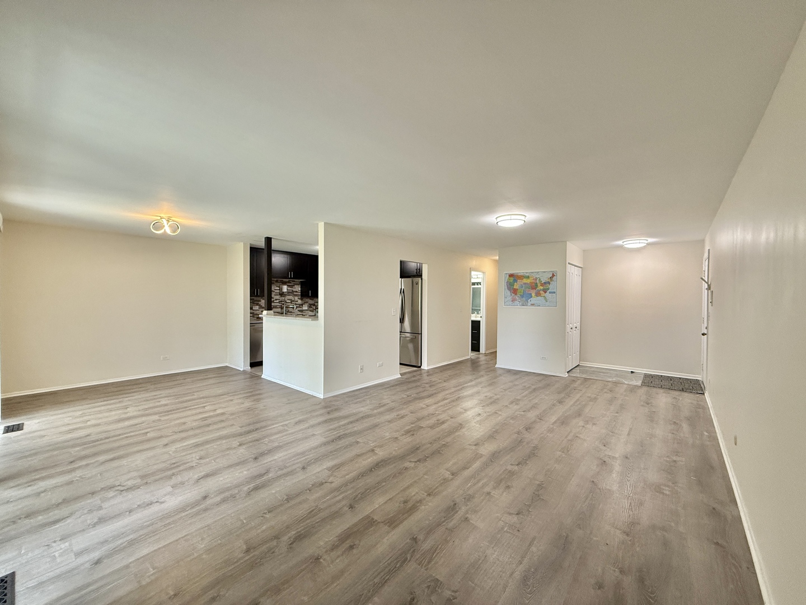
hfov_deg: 102.1
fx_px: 326
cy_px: 302
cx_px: 403
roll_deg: -0.6
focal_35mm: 14
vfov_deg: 85.7
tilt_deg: -0.6
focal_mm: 2.22
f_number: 2.2
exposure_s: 1/120
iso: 320
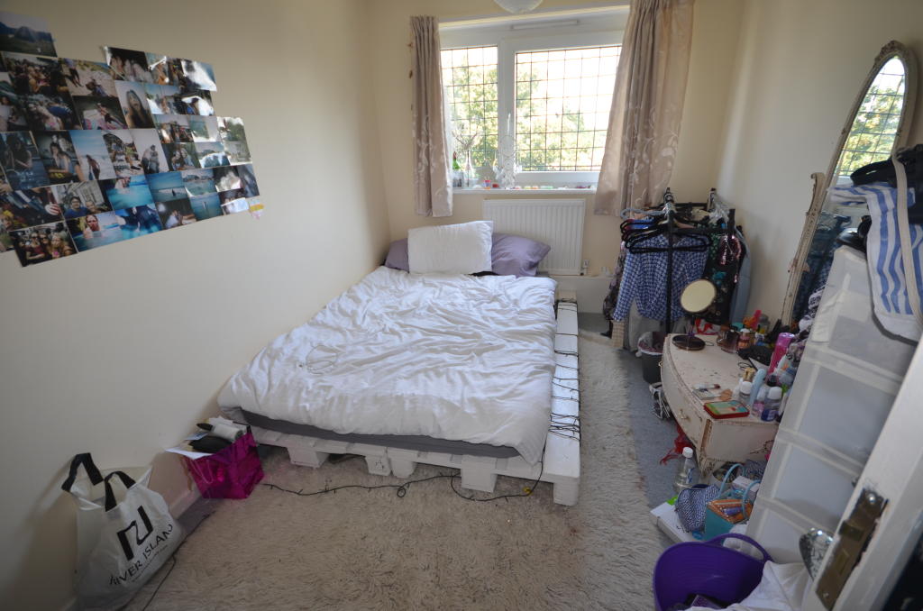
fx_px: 384
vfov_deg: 77.1
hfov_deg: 100.5
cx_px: 462
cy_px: 306
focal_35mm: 15
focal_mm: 10
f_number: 4
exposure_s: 1/60
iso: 220
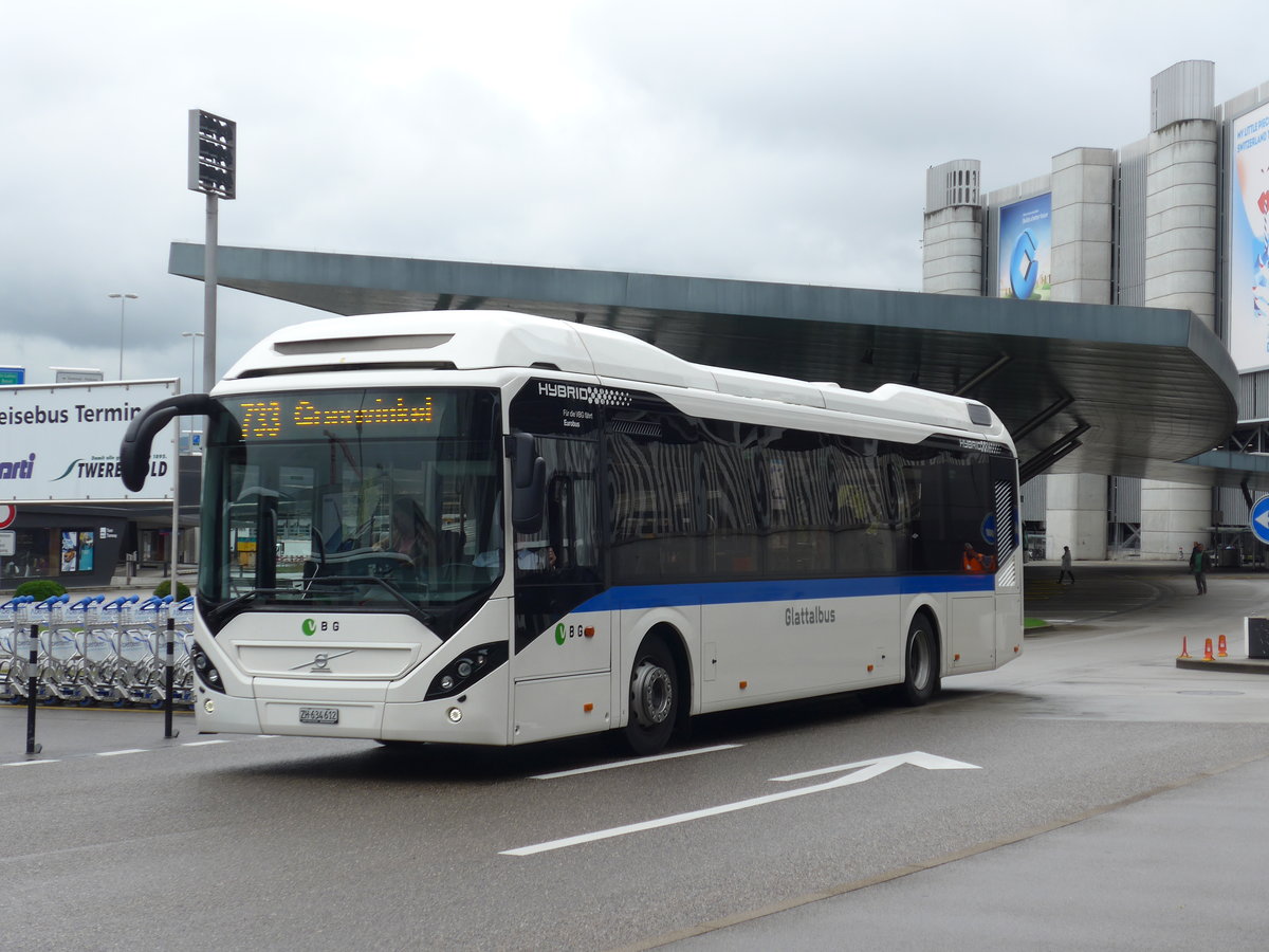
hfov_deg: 31.2
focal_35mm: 62
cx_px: 634
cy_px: 476
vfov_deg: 23.7
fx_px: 2273
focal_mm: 12.7
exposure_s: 1/640
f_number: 3.7
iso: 80
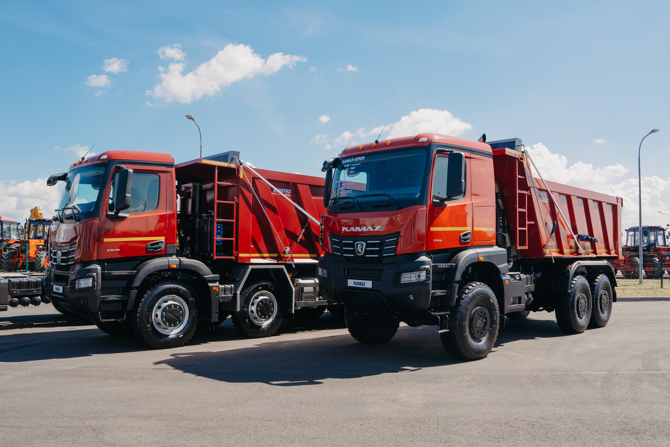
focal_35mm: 28
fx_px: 521
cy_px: 224
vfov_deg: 46.4
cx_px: 335
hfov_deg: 65.5
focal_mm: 28
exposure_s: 1/250
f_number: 7.1
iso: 160
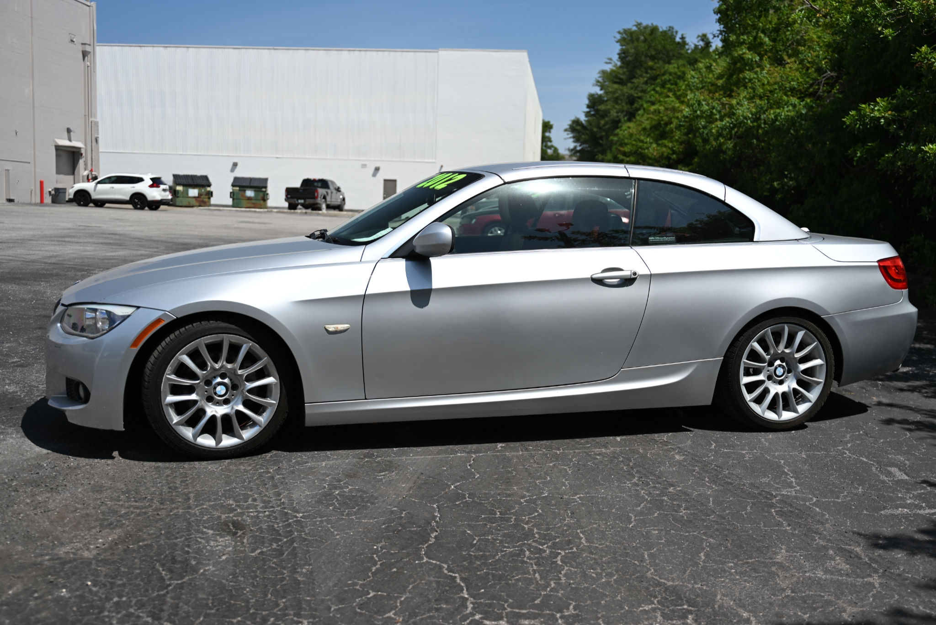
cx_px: 468
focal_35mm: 35
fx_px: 910
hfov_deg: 54.4
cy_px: 312
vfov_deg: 37.9
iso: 100
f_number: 2.8
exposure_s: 1/60
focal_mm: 35
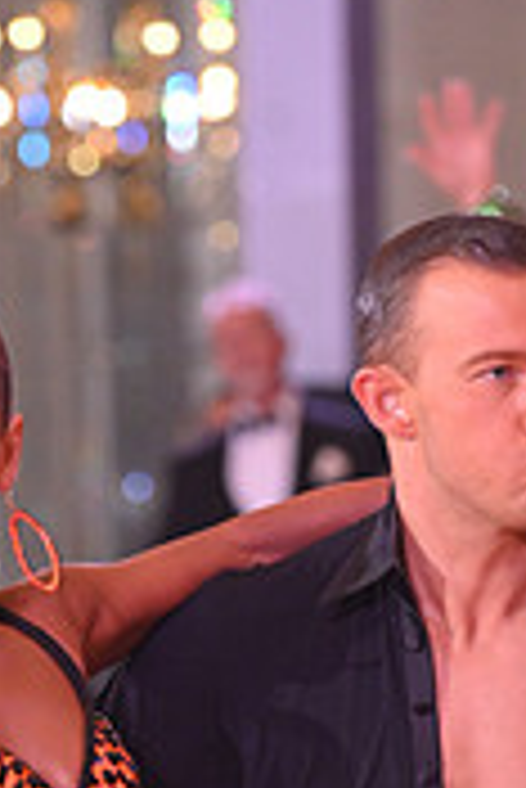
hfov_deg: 2.8
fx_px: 10848
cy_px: 1202
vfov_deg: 4.1
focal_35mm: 496
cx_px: 137
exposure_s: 1/200
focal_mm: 150
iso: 2500
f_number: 5.6
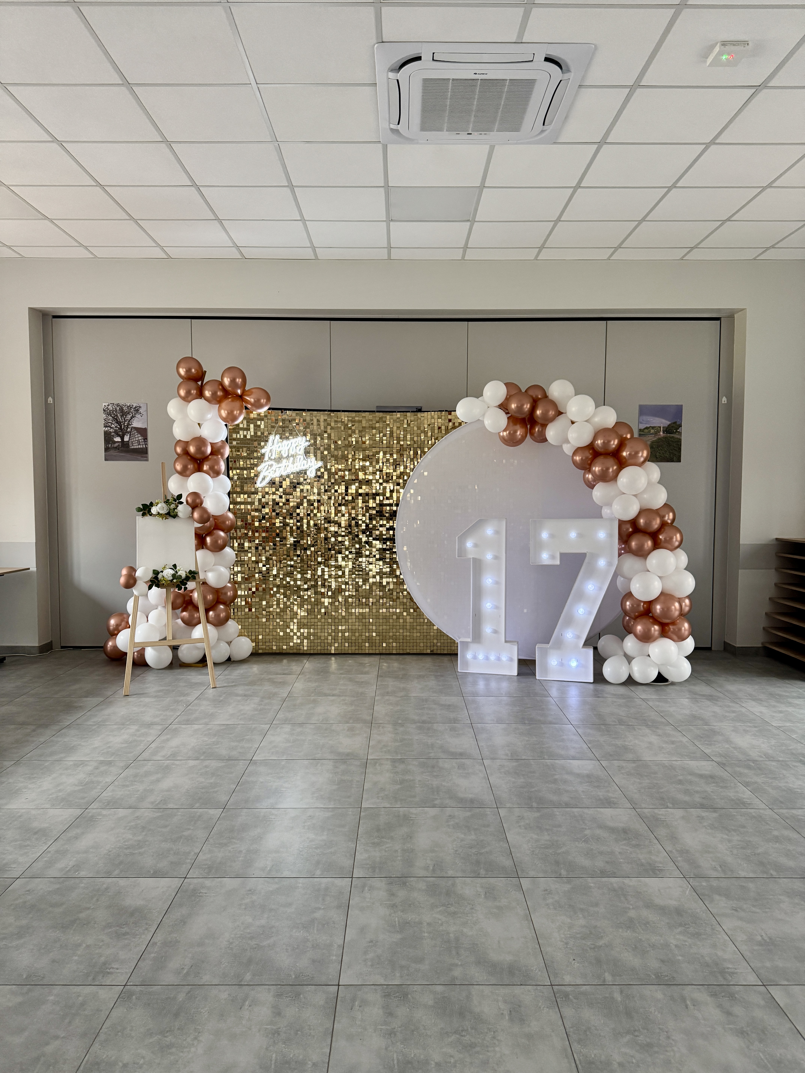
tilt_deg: -3.8
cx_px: 402
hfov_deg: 56.8
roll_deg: -0.9
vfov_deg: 71.6
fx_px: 744
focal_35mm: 24
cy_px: 536
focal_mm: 6.76
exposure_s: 1/60
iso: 250
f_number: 1.78
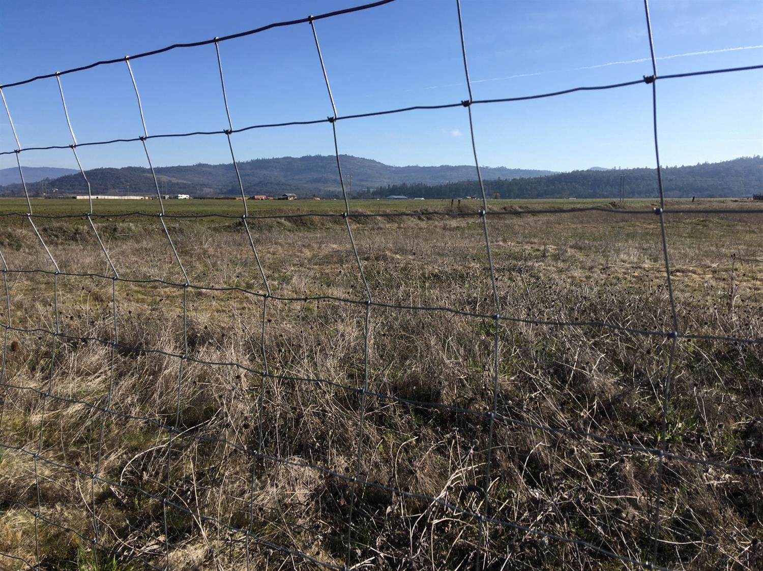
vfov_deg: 48.2
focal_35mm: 29
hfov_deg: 61.7
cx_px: 382
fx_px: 639
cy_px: 286
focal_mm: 4.15
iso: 25
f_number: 2.2
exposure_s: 1/1538
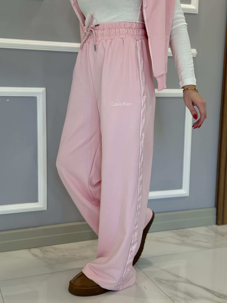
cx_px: 114
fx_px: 420
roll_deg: -2.7
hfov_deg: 30.3
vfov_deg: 39.7
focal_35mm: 48
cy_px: 152
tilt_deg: -8.4
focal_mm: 6.76
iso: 160
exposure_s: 1/158
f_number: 1.78
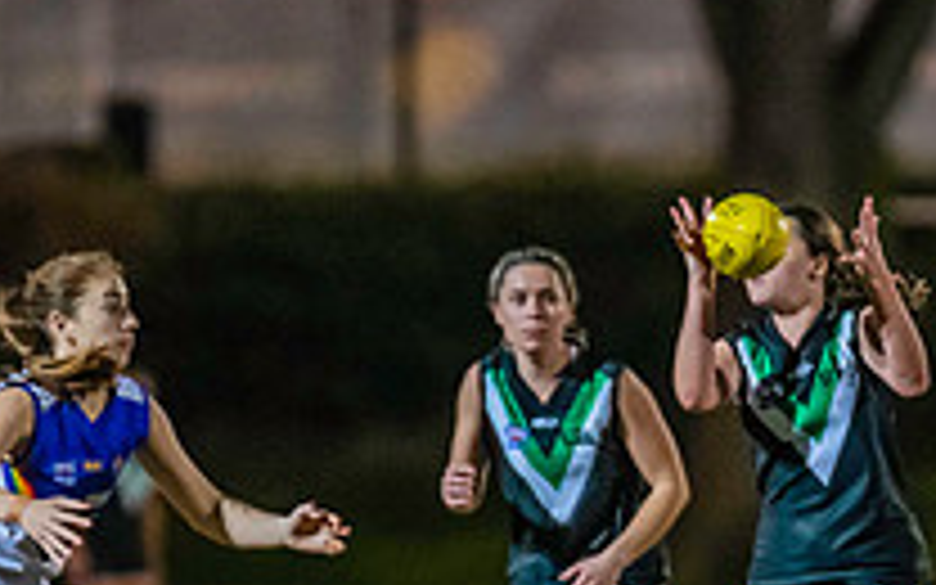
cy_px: 668
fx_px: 24616
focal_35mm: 965
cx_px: 652
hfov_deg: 2.2
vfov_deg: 1.4
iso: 9000
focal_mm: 300
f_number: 2.8
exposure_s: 1/1000
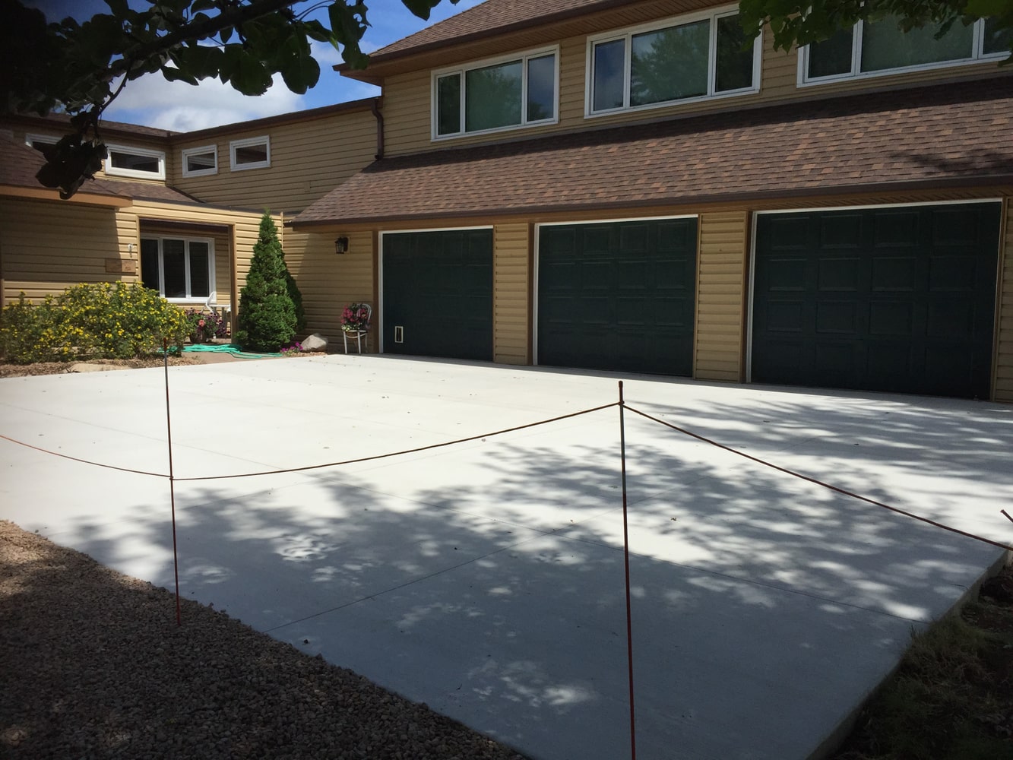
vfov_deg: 48.2
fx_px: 849
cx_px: 506
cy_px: 380
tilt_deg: -3.7
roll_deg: -1.1
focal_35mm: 29
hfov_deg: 61.7
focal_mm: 4.15
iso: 32
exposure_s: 1/4405
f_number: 2.2
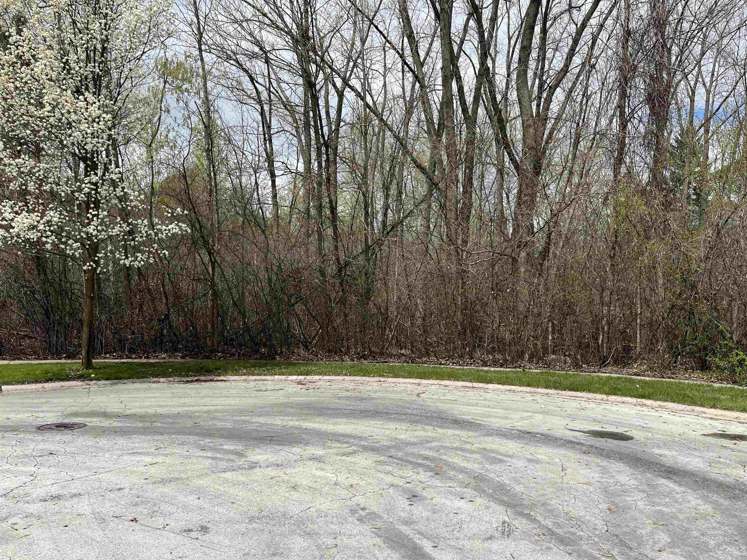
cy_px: 280
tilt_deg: +3.1
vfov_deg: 53.1
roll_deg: -1.0
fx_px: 561
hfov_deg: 67.3
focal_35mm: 26
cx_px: 374
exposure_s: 1/3521
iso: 50
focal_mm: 5.1
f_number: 1.6
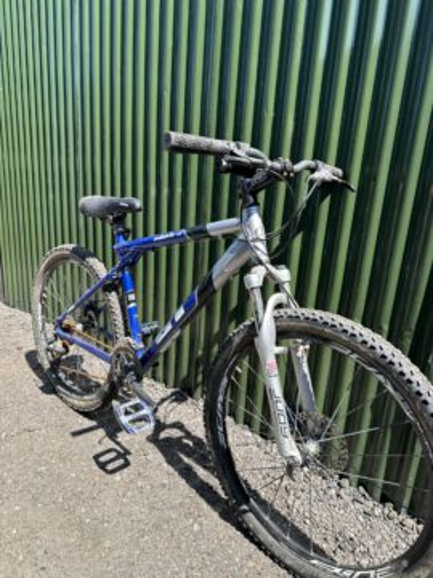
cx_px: 216
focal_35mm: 24
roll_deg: -3.8
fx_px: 400
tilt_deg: -15.7
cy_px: 289
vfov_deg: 71.6
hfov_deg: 56.8
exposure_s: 1/1321
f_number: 1.78
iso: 80
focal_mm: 6.86
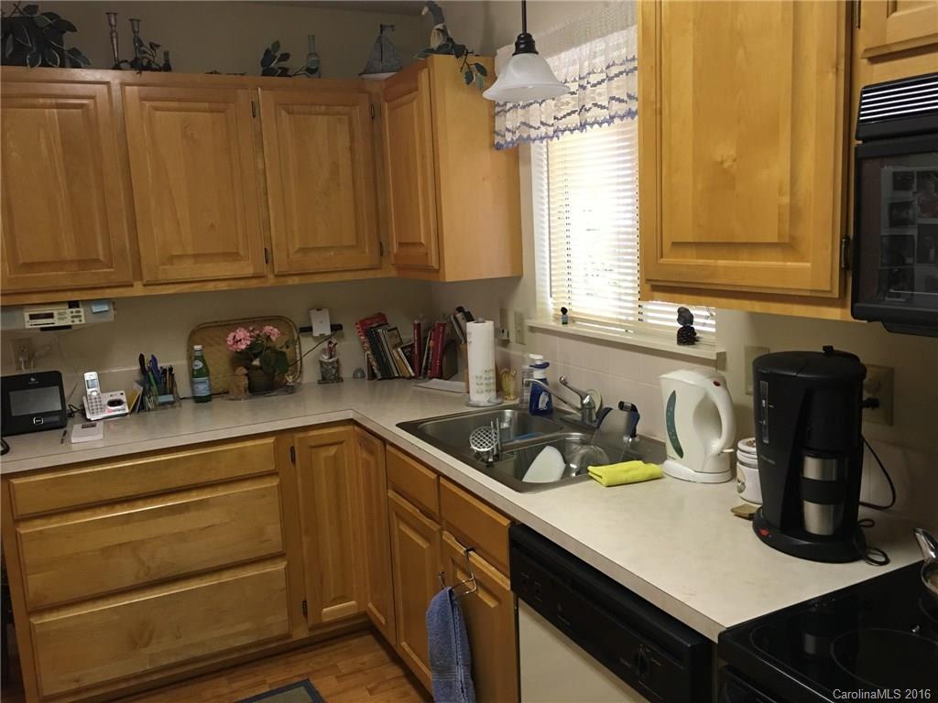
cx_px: 469
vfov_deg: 48.2
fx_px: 786
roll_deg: +2.7
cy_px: 352
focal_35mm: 29
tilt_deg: -7.7
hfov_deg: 61.7
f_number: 2.2
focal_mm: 4.15
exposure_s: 1/15
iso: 64
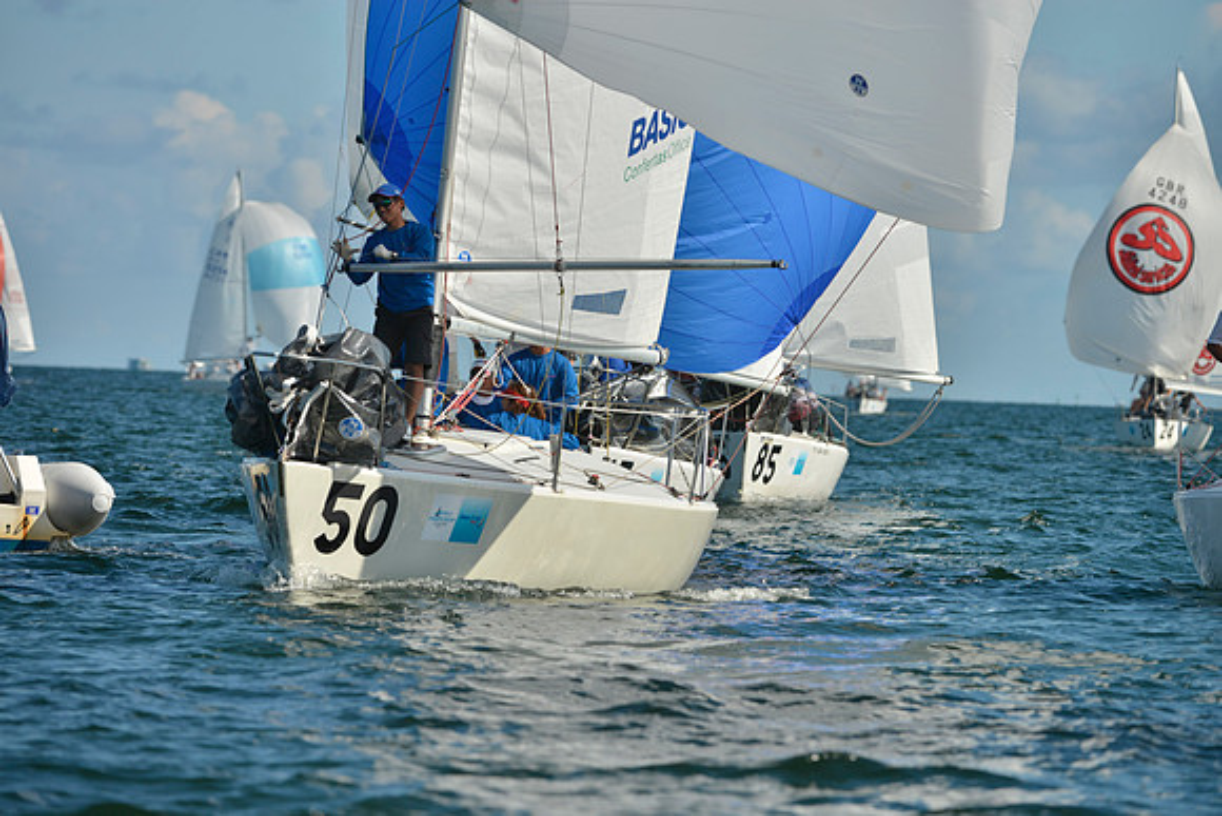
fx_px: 9506
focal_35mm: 280
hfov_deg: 7.4
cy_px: 408
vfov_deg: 4.9
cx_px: 611
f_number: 7.1
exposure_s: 1/1250
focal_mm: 280
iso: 200
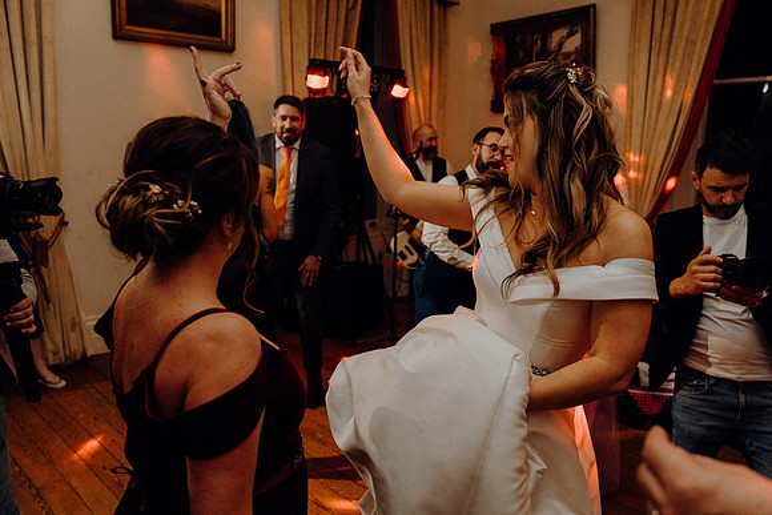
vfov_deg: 43.6
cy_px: 258
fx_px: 643
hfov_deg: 61.9
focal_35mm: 30
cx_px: 386
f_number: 3.5
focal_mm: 30
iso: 2500
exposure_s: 1/160
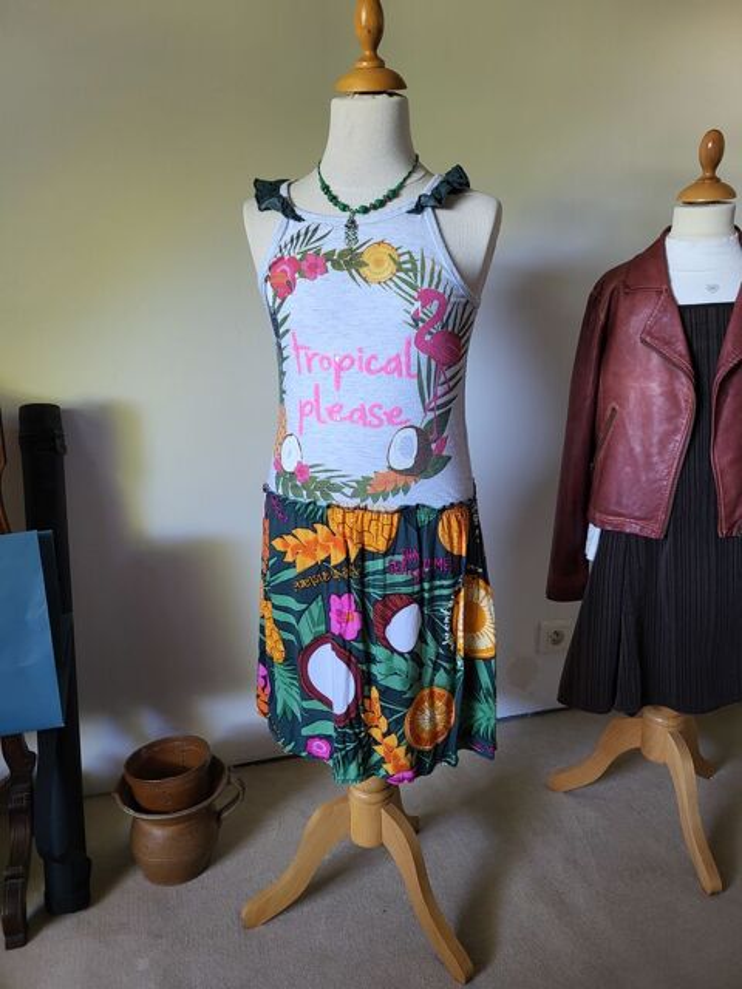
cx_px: 371
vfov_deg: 67.3
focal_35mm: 26
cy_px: 494
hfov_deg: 53.1
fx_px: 743
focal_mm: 5.4
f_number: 1.8
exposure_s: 1/50
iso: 200
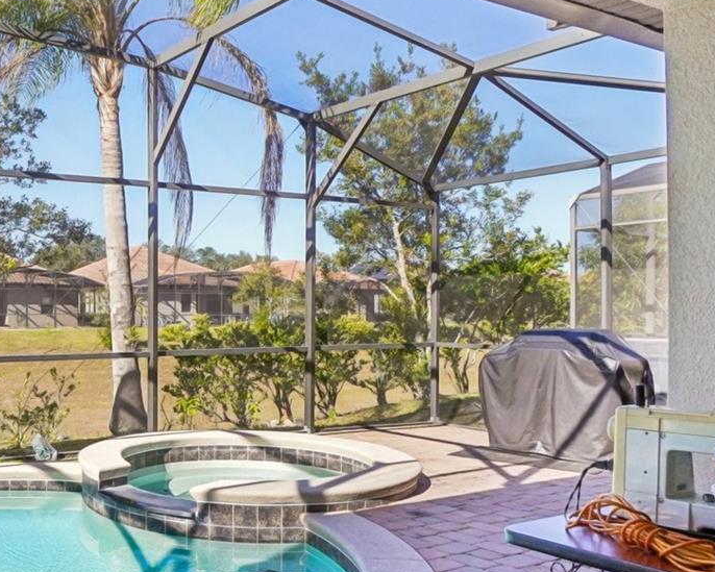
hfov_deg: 46.5
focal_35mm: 36
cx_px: 106
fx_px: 764
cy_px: 306
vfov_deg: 41.0
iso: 400
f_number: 8
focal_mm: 11
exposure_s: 1/500
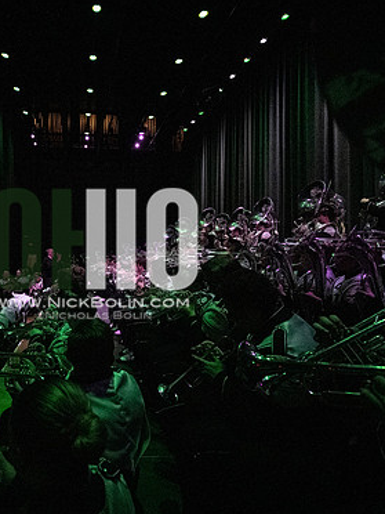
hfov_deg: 59.8
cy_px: 254
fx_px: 311
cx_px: 94
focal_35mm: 21
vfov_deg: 79.0
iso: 25600
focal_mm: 14
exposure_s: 1/400
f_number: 4
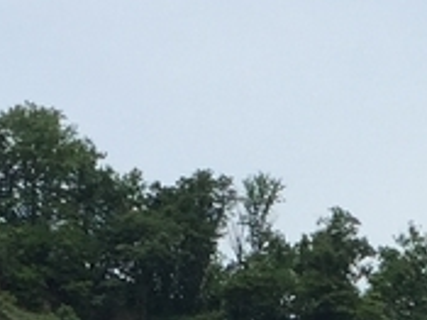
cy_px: 769
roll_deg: -0.9
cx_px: 651
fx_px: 2453
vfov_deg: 7.0
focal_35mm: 199
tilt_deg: +3.4
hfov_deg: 9.6
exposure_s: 1/2825
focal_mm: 4.15
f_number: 2.2
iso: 32
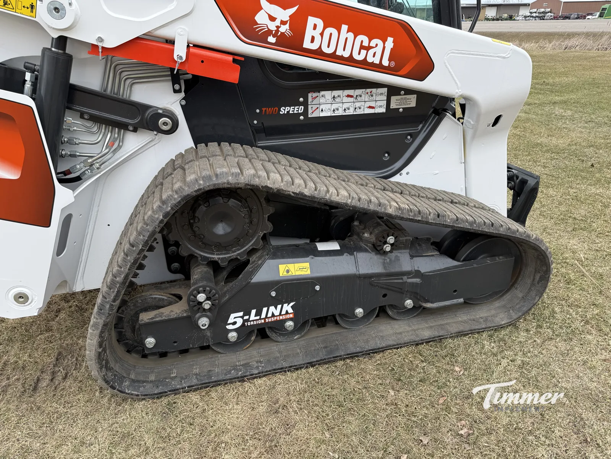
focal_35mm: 24
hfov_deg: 71.6
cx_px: 306
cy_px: 230
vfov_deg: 56.8
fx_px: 424
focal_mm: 6.76
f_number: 1.78
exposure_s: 1/757
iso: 80
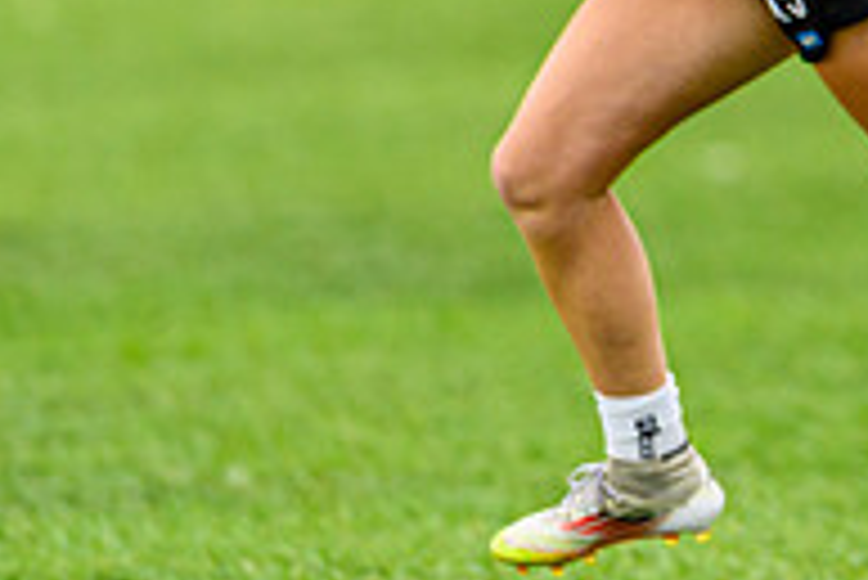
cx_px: 1518
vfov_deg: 0.9
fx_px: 38630
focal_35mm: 1601
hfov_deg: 1.3
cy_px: -280
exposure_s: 1/1250
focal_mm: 400
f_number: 3.2
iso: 360
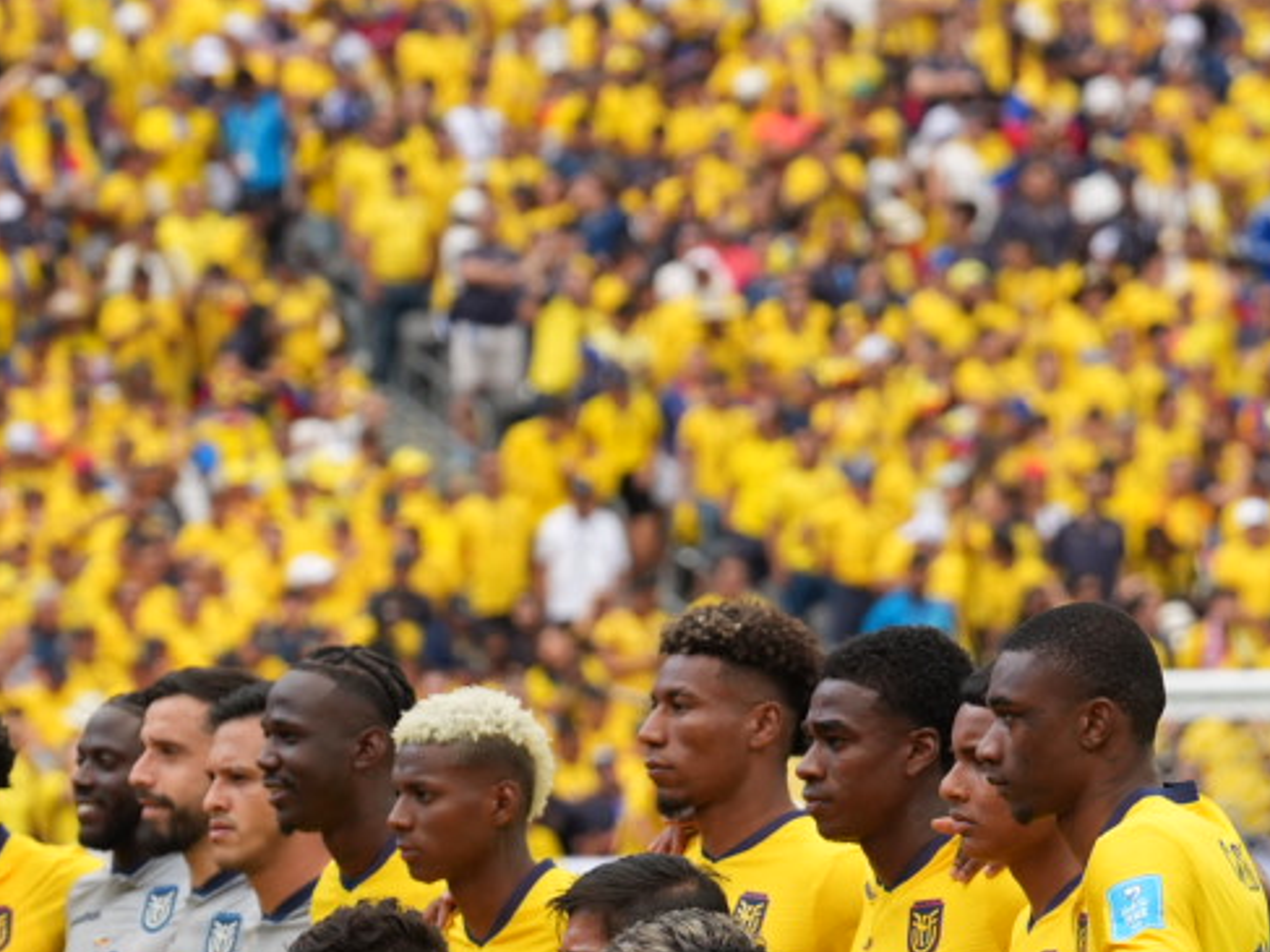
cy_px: 1312
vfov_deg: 3.7
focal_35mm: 396
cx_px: 365
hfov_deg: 5.0
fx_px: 14525
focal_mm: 124
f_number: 4
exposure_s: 1/500
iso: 500
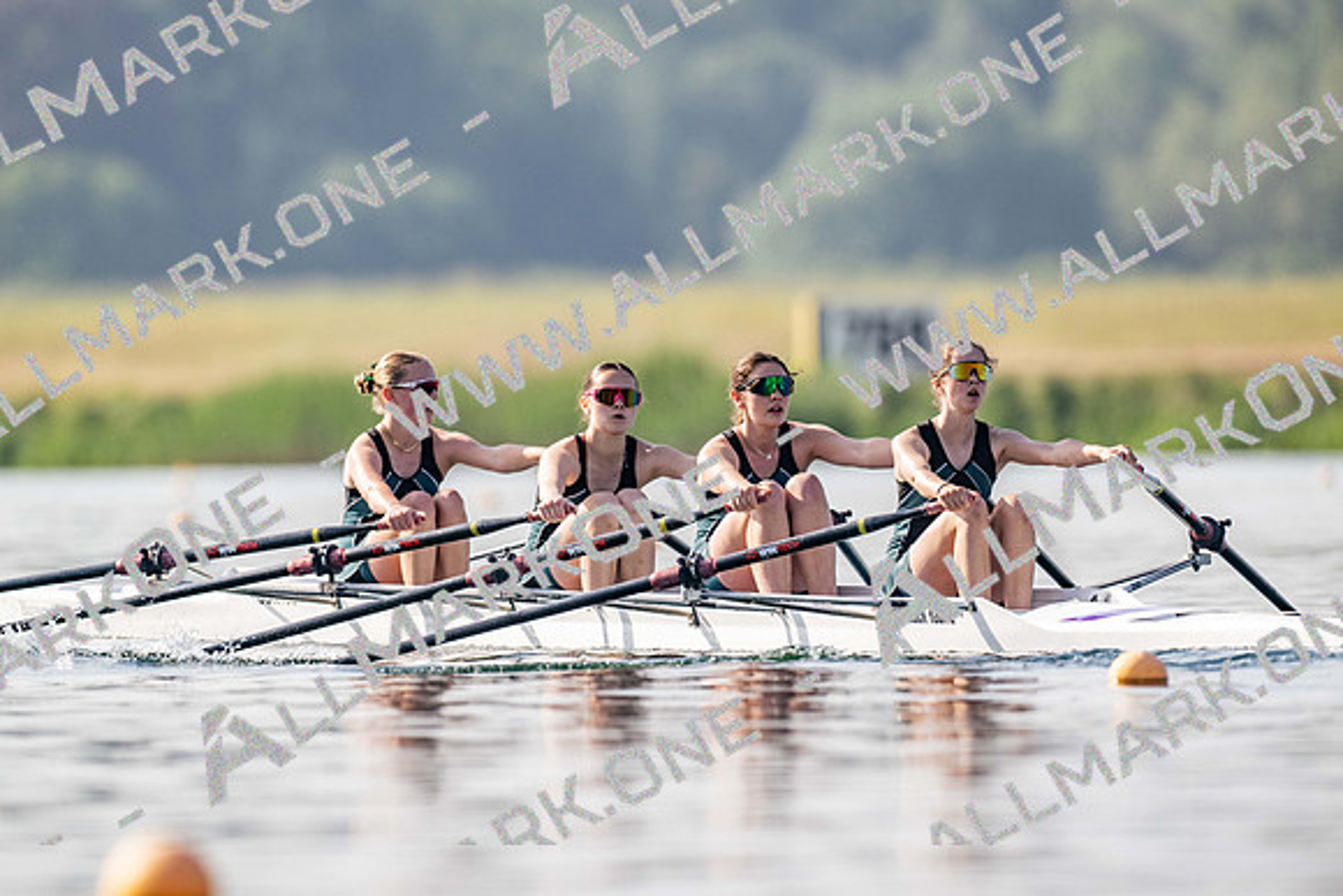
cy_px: 448
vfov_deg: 2.3
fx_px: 22388
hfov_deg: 3.4
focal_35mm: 600
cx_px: 672
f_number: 5.6
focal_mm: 600
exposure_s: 1/2500
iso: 280
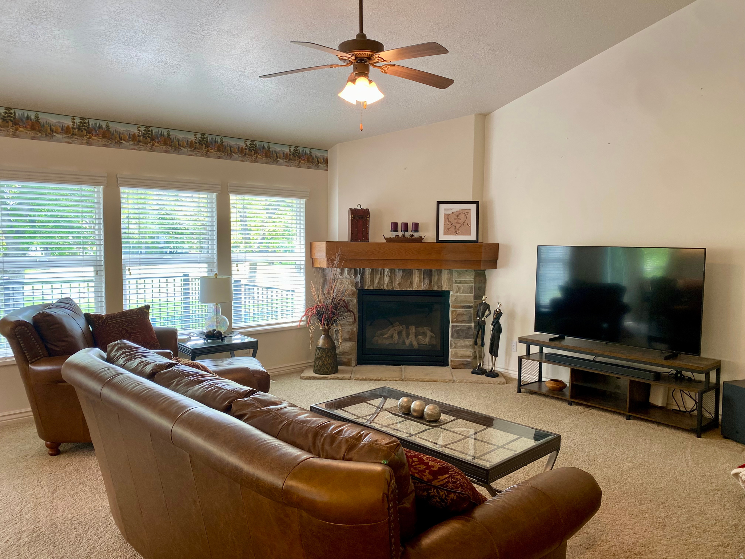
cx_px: 372
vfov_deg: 53.1
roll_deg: -0.1
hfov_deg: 67.3
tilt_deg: -5.2
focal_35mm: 26
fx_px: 560
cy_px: 280
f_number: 1.8
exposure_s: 1/60
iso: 64
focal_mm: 4.25
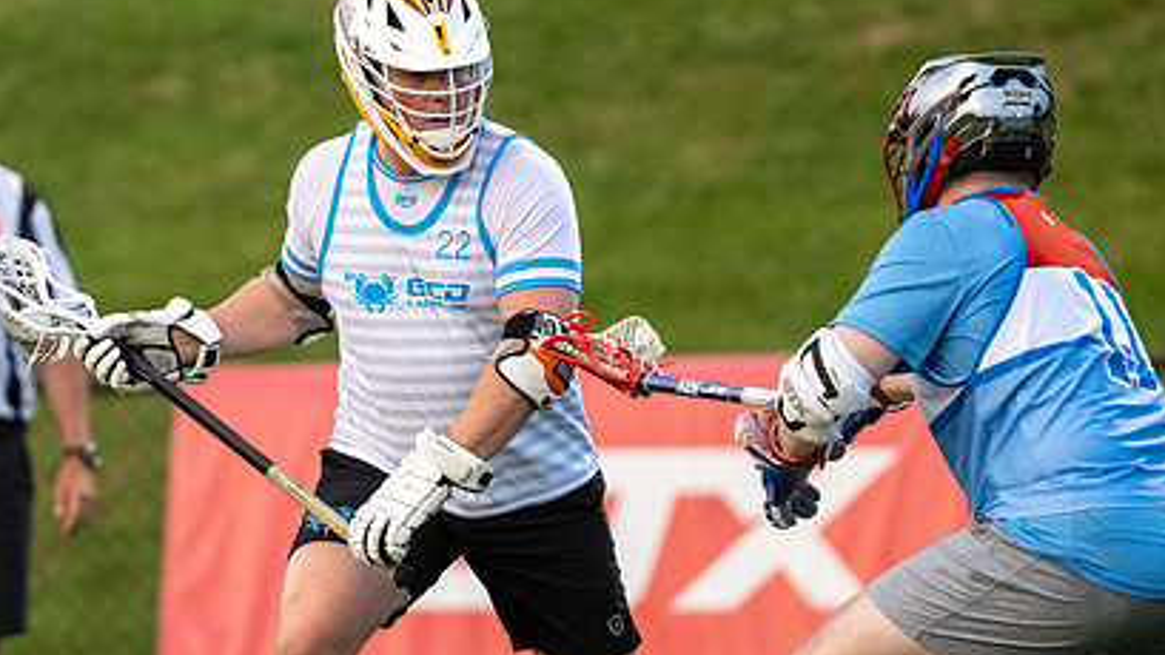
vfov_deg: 1.4
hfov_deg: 2.5
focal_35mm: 873
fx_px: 26966
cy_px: 389
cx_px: 458
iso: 4500
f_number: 5.6
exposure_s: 1/1000
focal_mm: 500
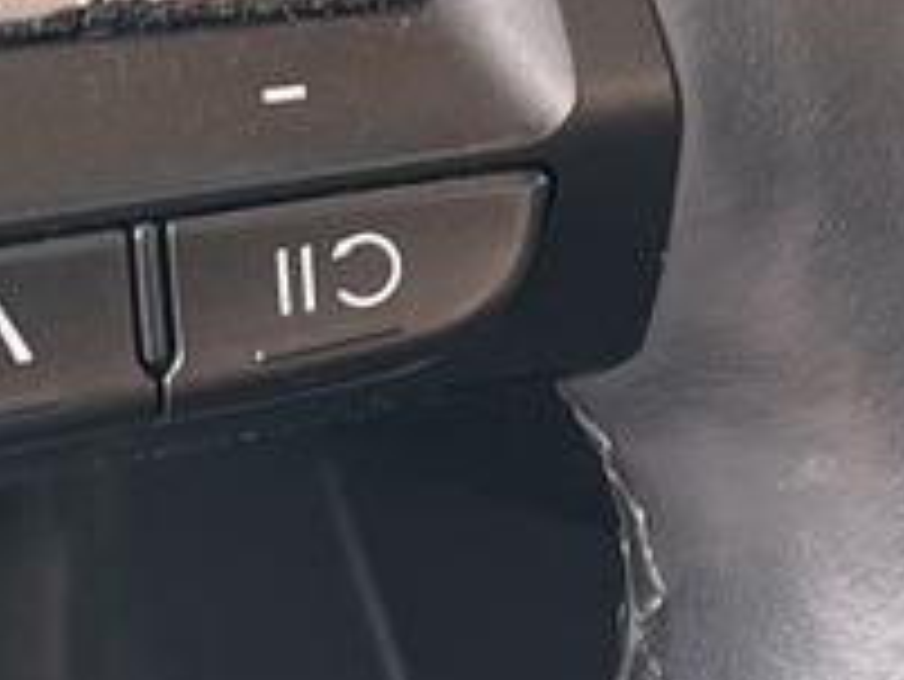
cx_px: 58
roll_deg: -2.3
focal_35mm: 186
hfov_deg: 10.6
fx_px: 4860
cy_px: -1180
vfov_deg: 7.3
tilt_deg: -22.6
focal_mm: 4.2
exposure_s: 1/123
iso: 32
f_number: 1.6
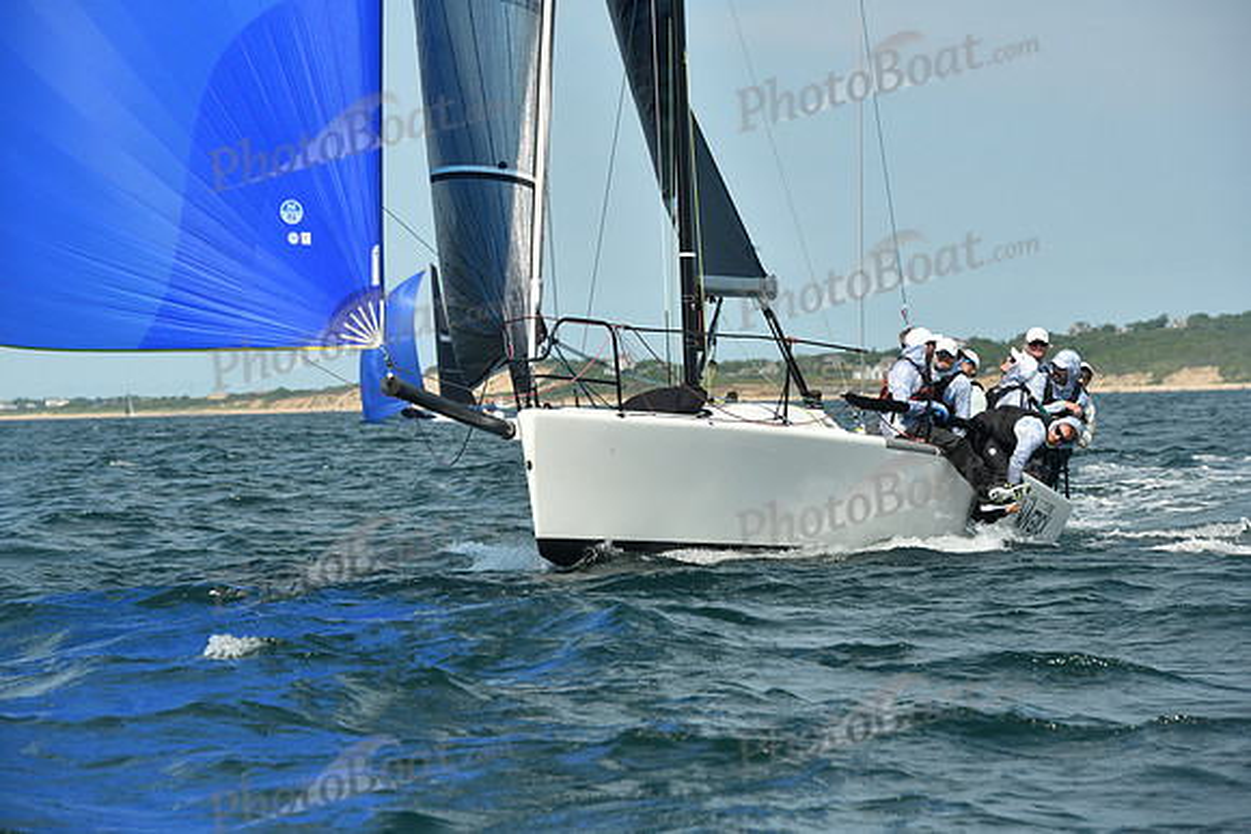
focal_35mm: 185
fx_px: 6430
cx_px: 626
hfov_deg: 11.1
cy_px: 417
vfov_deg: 7.4
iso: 320
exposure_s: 1/1250
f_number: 9
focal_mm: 185
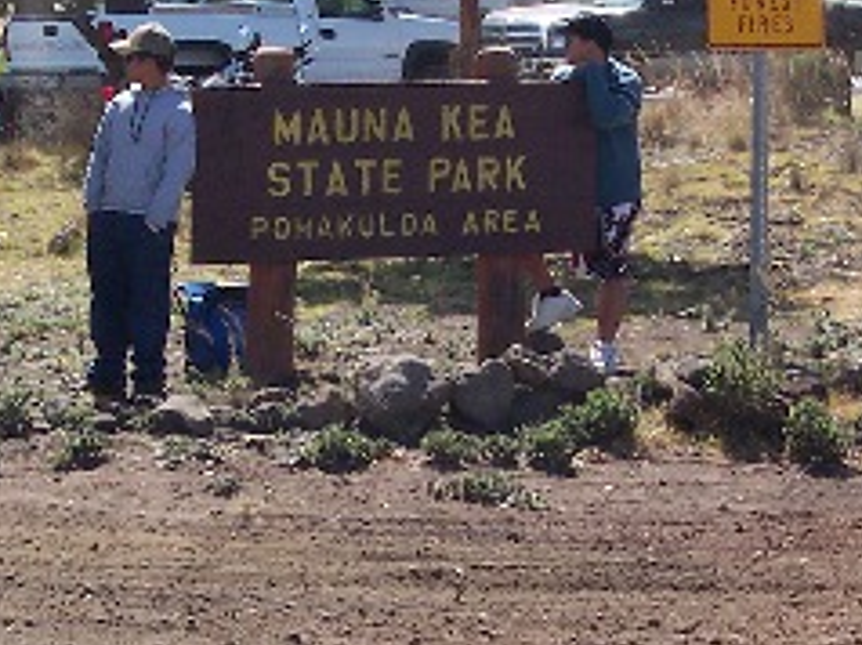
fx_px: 3184
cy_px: 181
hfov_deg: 15.4
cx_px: 431
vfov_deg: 11.5
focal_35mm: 128
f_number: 4.8
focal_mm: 8
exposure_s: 1/500
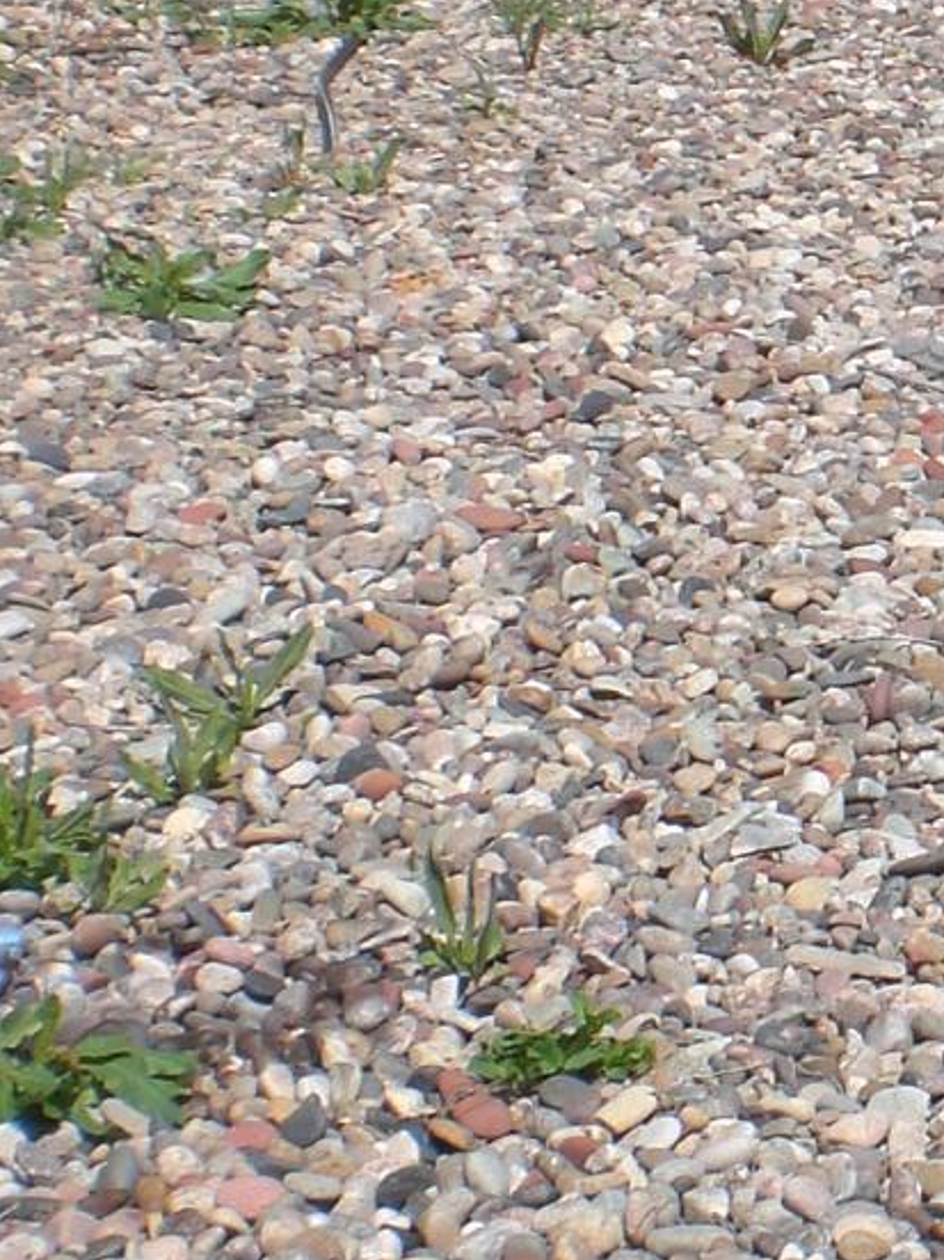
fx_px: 5020
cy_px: 444
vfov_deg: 14.3
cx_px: 1054
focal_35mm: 138
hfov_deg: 10.6
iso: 50
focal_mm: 6.3
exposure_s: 1/640
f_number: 4.4
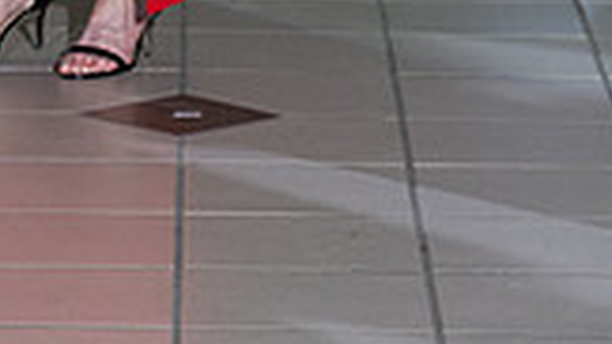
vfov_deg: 3.7
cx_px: 132
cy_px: -461
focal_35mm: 325
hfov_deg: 6.6
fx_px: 5272
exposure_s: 1/160
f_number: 5
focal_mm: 112
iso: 1250
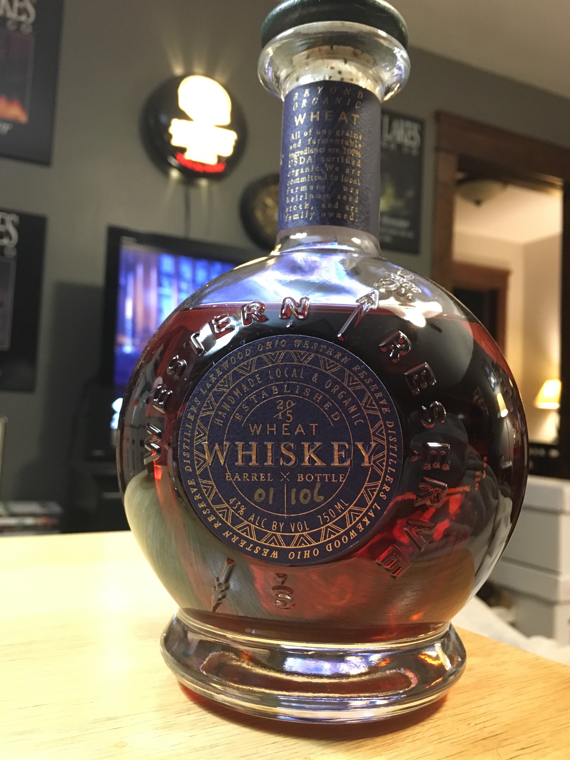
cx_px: 285
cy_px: 380
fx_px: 637
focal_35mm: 29
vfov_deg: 61.7
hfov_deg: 48.2
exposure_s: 1/15
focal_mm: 4.15
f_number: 2.2
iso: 400
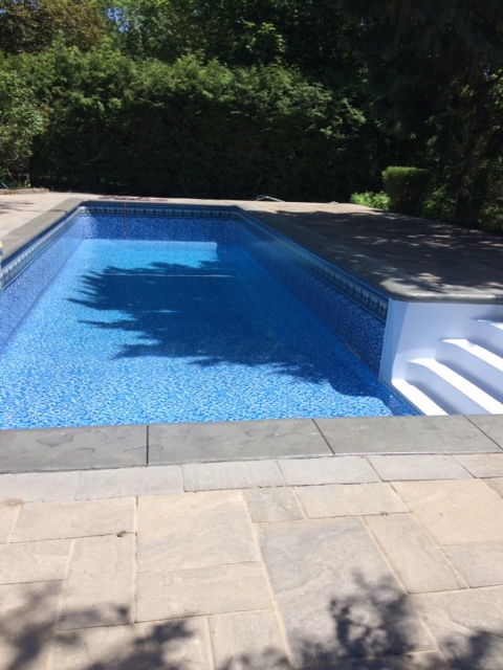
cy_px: 335
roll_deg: -0.7
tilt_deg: -17.7
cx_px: 252
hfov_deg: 48.2
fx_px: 562
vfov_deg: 61.7
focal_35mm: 29
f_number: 2.2
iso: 32
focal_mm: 4.15
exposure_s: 1/1866
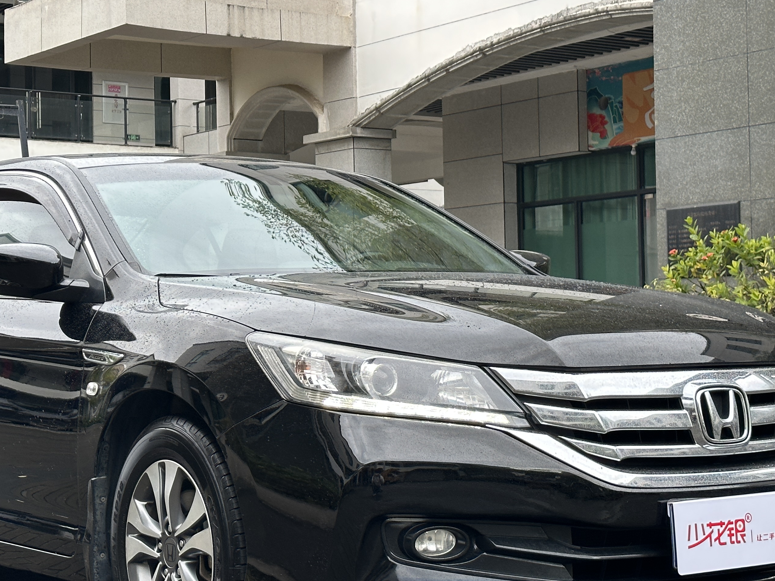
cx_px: 323
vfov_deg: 19.4
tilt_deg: +4.0
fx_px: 1701
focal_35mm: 76
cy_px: 242
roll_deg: +1.2
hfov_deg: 25.6
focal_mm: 6.86
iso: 80
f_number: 1.78
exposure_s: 1/82
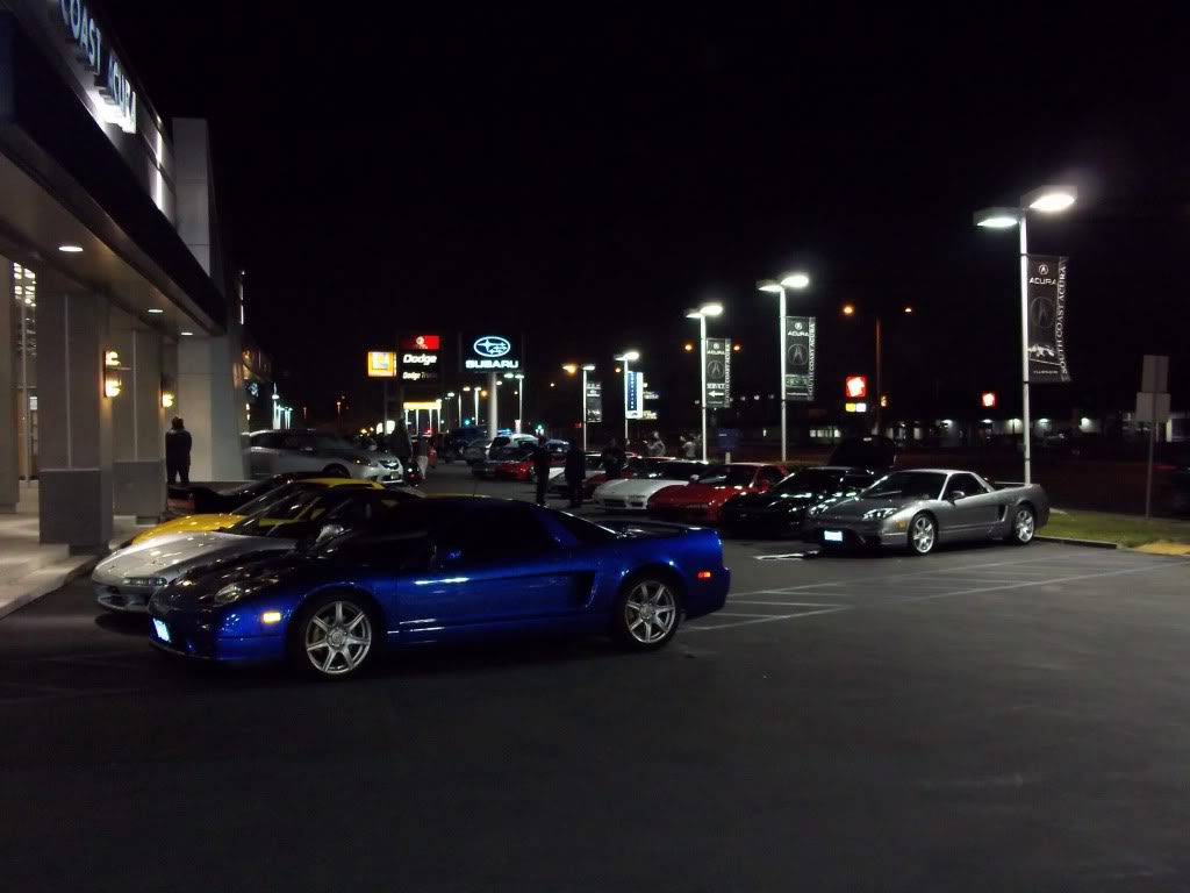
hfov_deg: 51.4
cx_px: 595
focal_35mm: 36
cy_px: 446
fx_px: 1238
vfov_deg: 39.7
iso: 400
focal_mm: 6.5
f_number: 3.1
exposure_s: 1/30
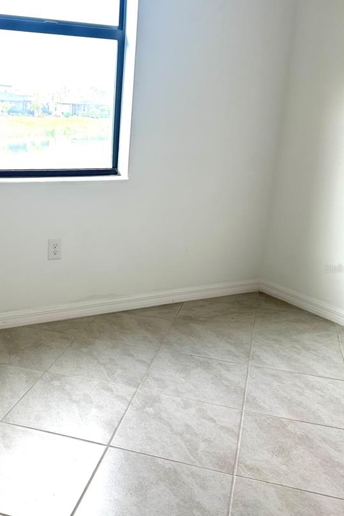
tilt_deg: -17.0
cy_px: 268
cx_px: 83
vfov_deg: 51.9
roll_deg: -1.9
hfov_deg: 35.1
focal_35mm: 37
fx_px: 530
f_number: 1.78
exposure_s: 1/228
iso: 80
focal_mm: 6.86
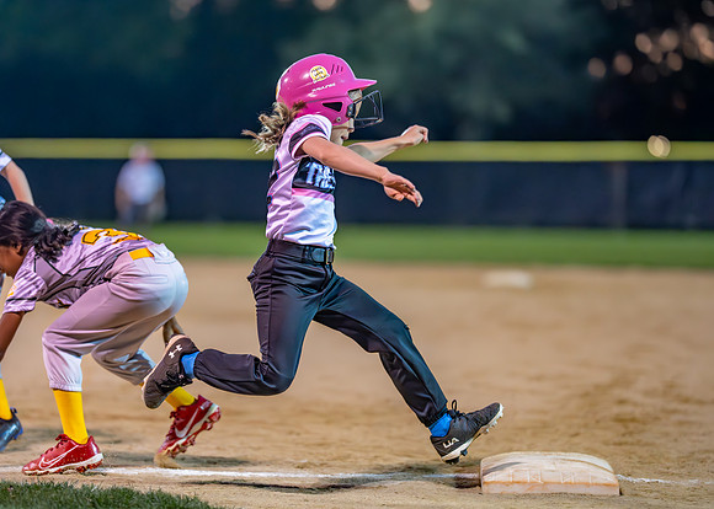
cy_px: 268
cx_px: 304
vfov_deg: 9.1
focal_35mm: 159
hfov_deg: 12.7
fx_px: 3219
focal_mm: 135
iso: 6400
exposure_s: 1/1600
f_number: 1.8
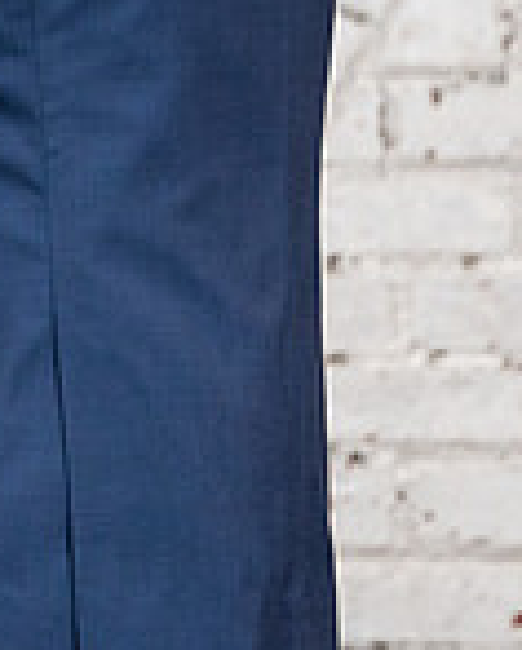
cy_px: 52
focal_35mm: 746
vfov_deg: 2.6
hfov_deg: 2.1
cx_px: -408
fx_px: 14377
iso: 2000
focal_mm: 191
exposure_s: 1/100
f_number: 4
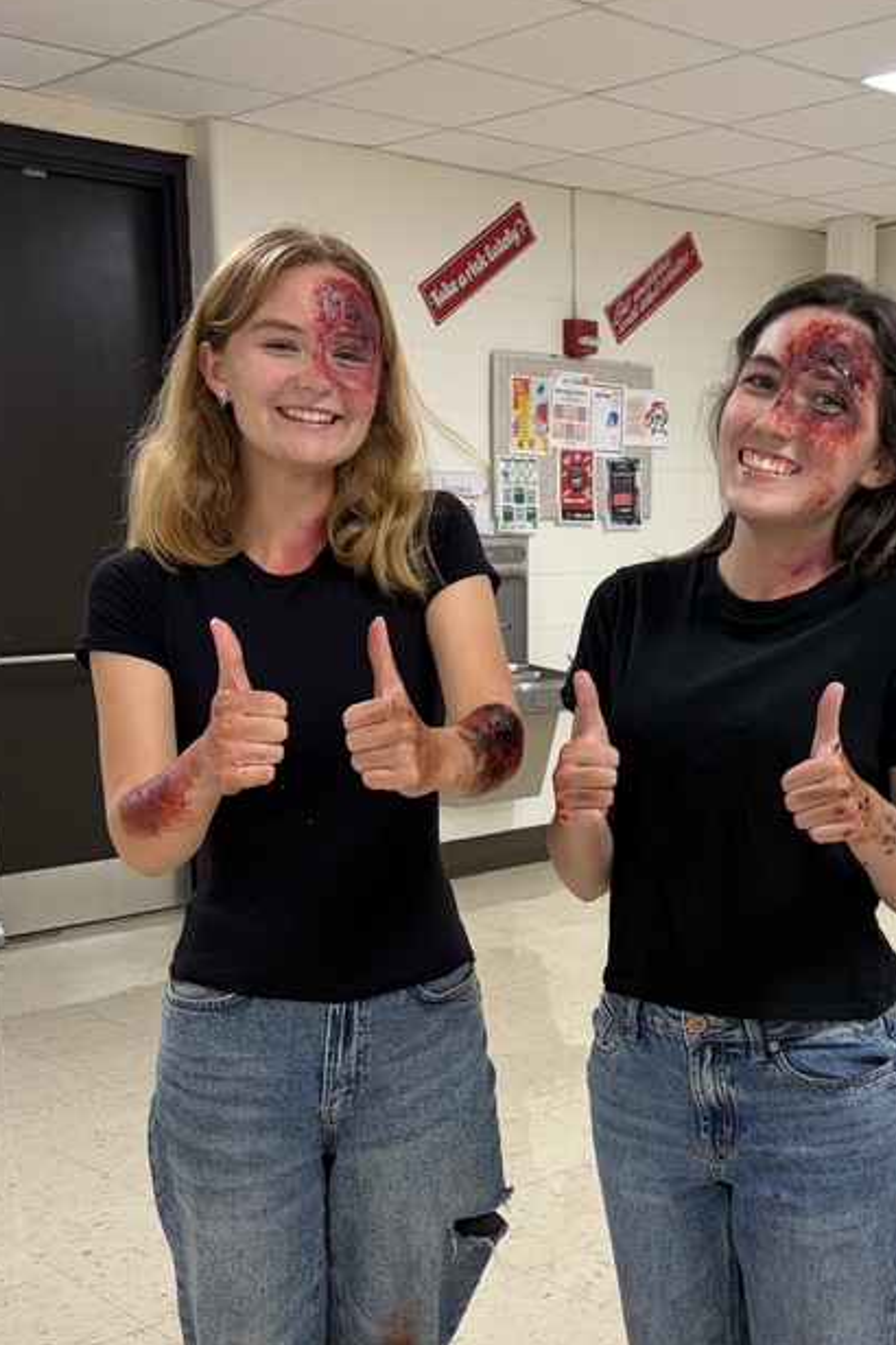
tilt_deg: -12.8
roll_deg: -0.1
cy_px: 914
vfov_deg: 42.9
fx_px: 1680
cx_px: 546
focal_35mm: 45
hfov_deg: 29.8
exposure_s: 1/60
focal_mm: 5.96
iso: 80
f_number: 1.6
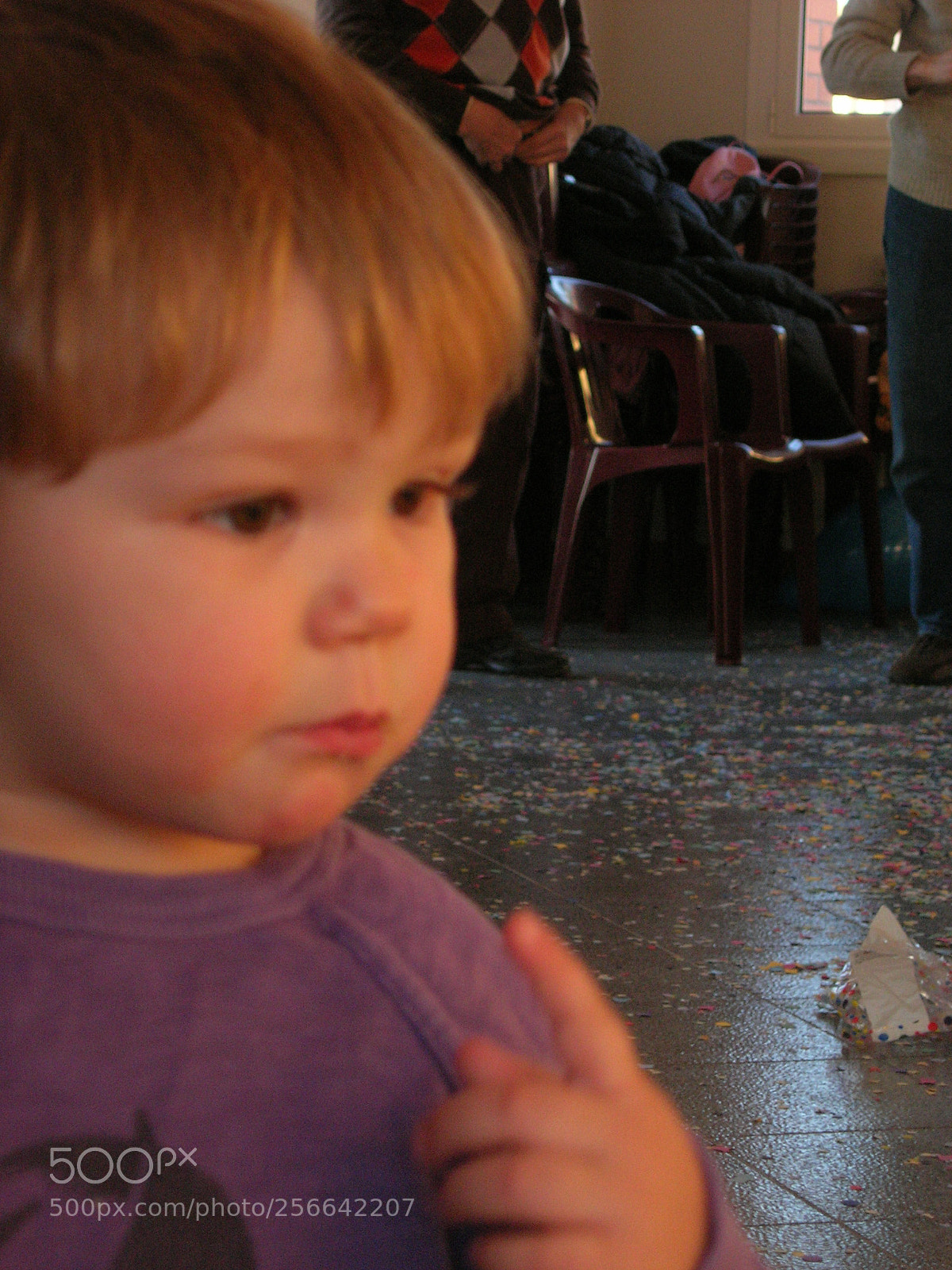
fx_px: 4144
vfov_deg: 17.4
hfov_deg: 13.1
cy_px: 635
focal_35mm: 113
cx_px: 476
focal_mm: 23.4
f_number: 4.9
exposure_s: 1/60
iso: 200
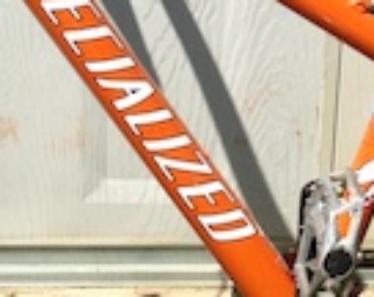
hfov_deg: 10.2
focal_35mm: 190
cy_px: 77
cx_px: 258
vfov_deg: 8.1
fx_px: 2097
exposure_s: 1/1391
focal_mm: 4.13
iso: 50
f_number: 2.4
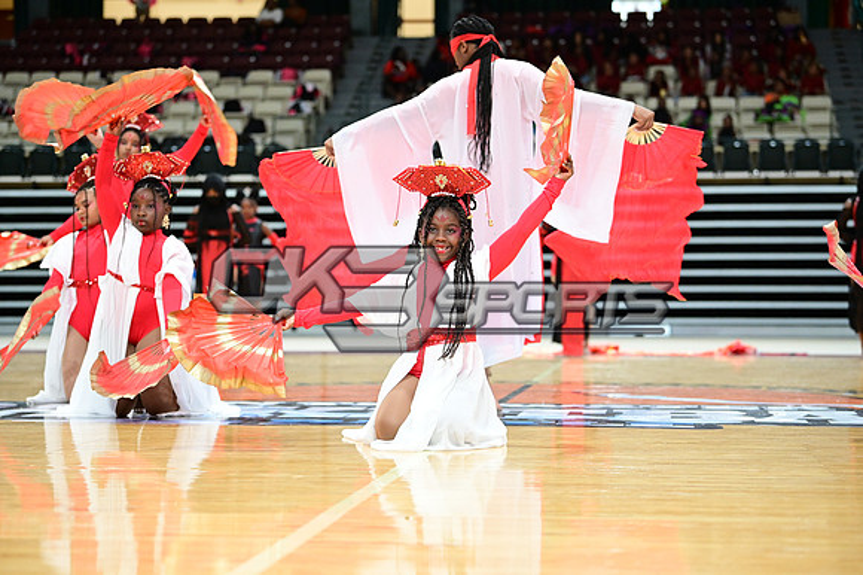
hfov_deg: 23.9
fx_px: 2036
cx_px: 432
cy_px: 288
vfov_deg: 16.1
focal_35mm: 85
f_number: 3.2
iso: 6400
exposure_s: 1/1000
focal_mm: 85
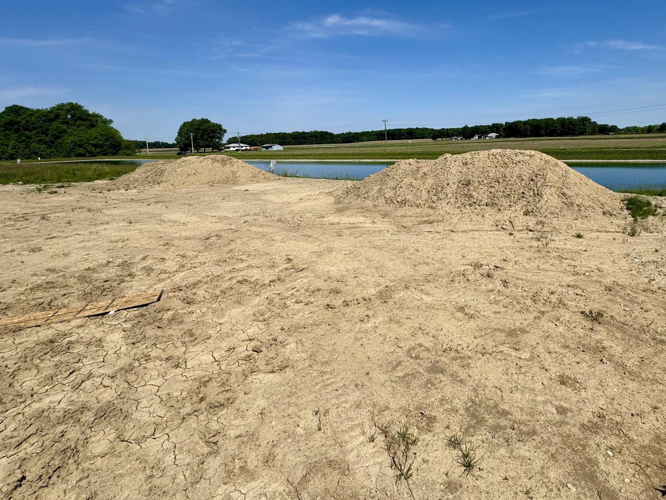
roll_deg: +1.8
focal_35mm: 19
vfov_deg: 66.7
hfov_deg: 82.1
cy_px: 163
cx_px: 437
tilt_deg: -4.2
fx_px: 366
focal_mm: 2.22
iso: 50
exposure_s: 1/3717
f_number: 2.2
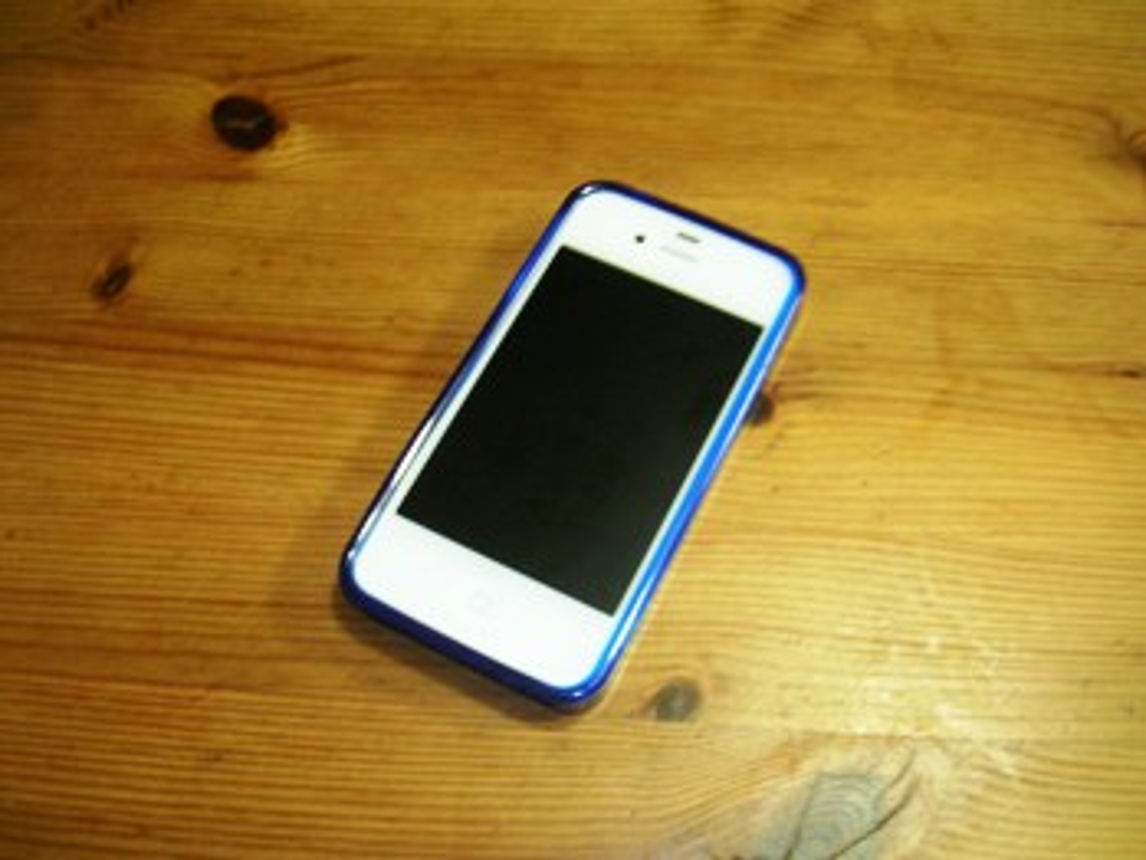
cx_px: 573
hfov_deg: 49.0
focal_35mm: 38
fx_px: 1258
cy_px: 430
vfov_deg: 37.7
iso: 200
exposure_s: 1/11.5
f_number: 2.8
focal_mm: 5.8
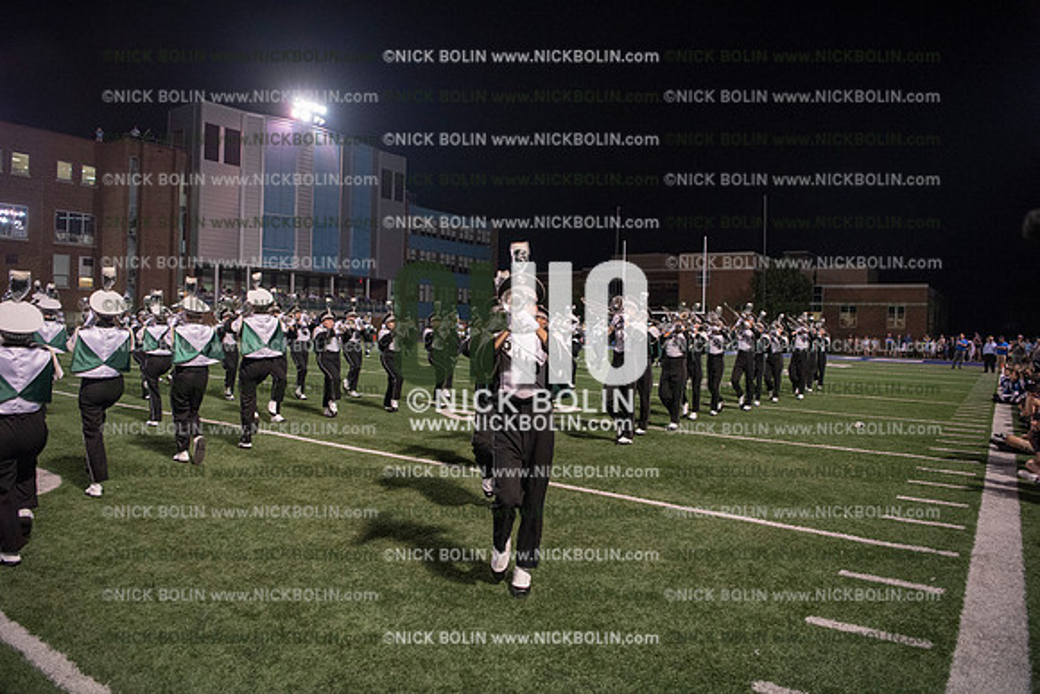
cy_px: 347
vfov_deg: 53.2
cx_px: 520
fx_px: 693
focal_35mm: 24
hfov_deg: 73.7
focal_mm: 24
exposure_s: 1/500
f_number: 3.2
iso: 3200
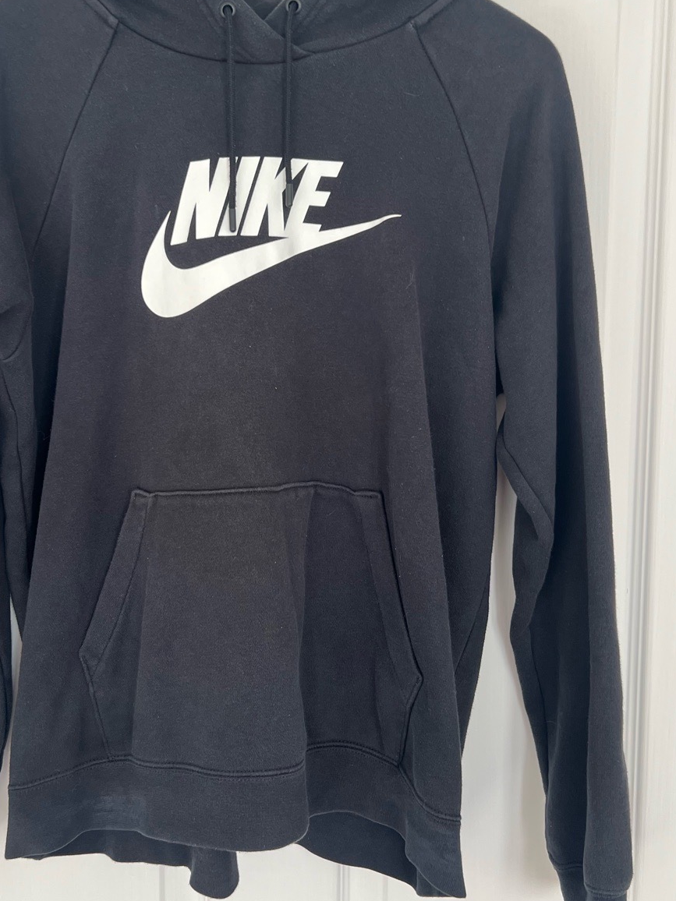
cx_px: 255
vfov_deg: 51.2
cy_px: 395
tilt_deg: -3.6
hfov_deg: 39.4
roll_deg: -0.8
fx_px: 937
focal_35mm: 36
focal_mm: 5.7
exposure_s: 1/121
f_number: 1.5
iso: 50
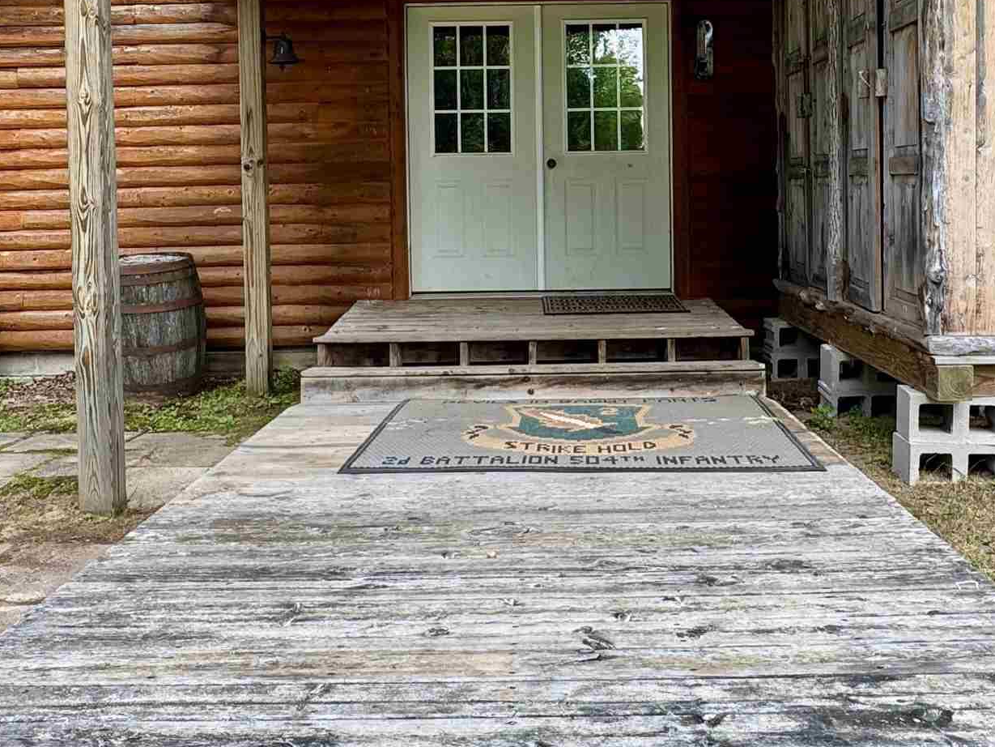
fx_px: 1006
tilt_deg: -1.9
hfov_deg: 52.6
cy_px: 222
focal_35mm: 35
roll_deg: +0.8
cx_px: 525
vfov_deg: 40.0
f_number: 2.2
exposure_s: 1/136
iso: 40
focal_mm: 2.22
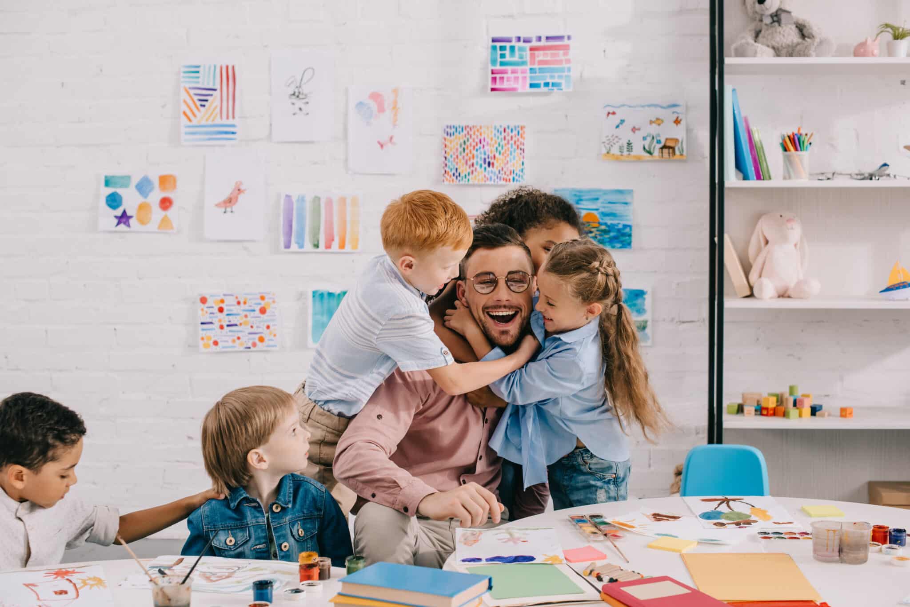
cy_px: 304
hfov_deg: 39.6
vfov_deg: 27.0
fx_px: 1264
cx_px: 455
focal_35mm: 50
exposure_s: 1/160
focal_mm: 50
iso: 160
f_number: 4
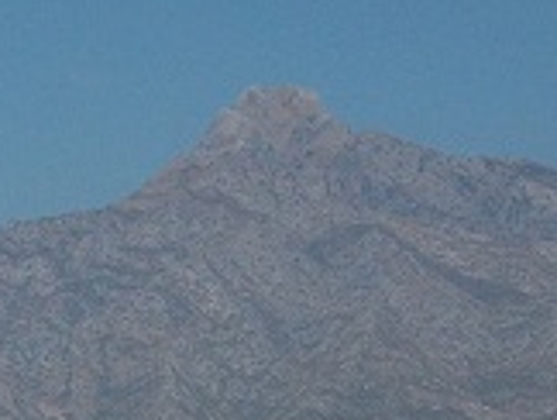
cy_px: 685
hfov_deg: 6.9
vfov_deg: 5.3
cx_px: -464
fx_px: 4512
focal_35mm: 280
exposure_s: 1/320
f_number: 8.6
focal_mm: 10
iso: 80
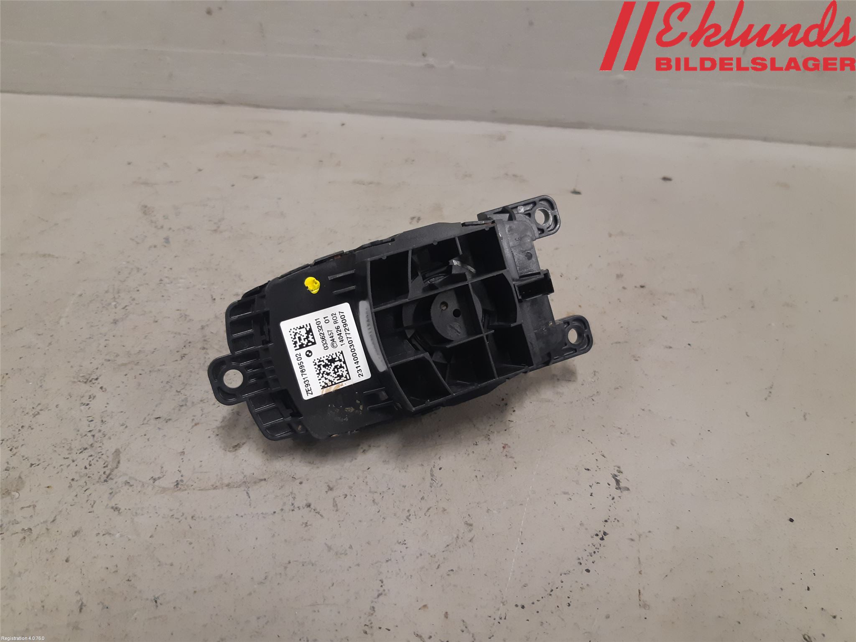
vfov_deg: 53.1
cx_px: 428
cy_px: 321
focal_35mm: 26
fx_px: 643
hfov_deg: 67.3
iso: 160
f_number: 1.7
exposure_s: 1/50
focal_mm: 3.93
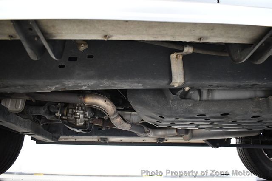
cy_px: 90
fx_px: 204
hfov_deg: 67.4
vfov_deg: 47.9
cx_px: 136
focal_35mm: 27
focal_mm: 18
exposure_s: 1/60
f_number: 3.5
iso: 5000
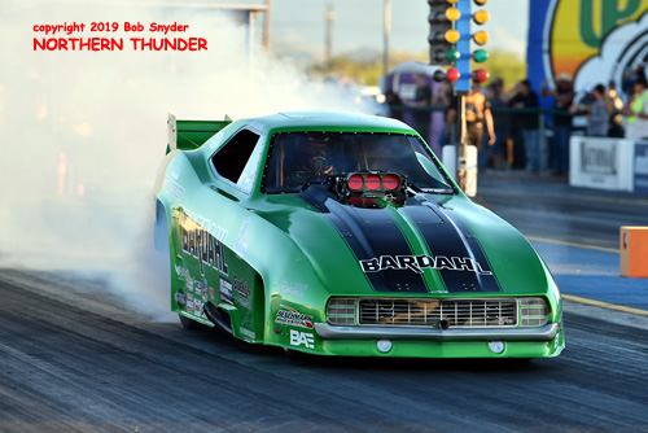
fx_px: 4728
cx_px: 324
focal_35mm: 262
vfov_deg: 5.2
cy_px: 216
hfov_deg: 7.8
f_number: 3.5
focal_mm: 175
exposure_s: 1/800
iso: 320
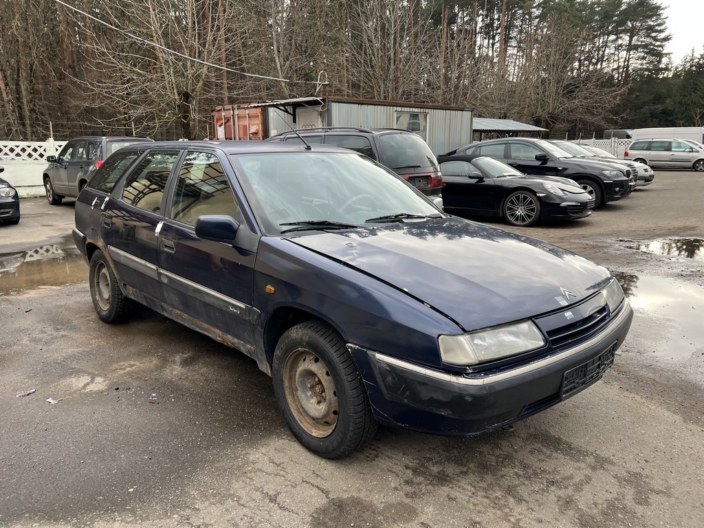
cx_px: 352
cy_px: 264
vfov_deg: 53.1
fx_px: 529
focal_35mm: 26
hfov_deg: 67.3
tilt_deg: -9.1
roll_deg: -0.6
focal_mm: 5.7
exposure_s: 1/189
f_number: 1.5
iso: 40
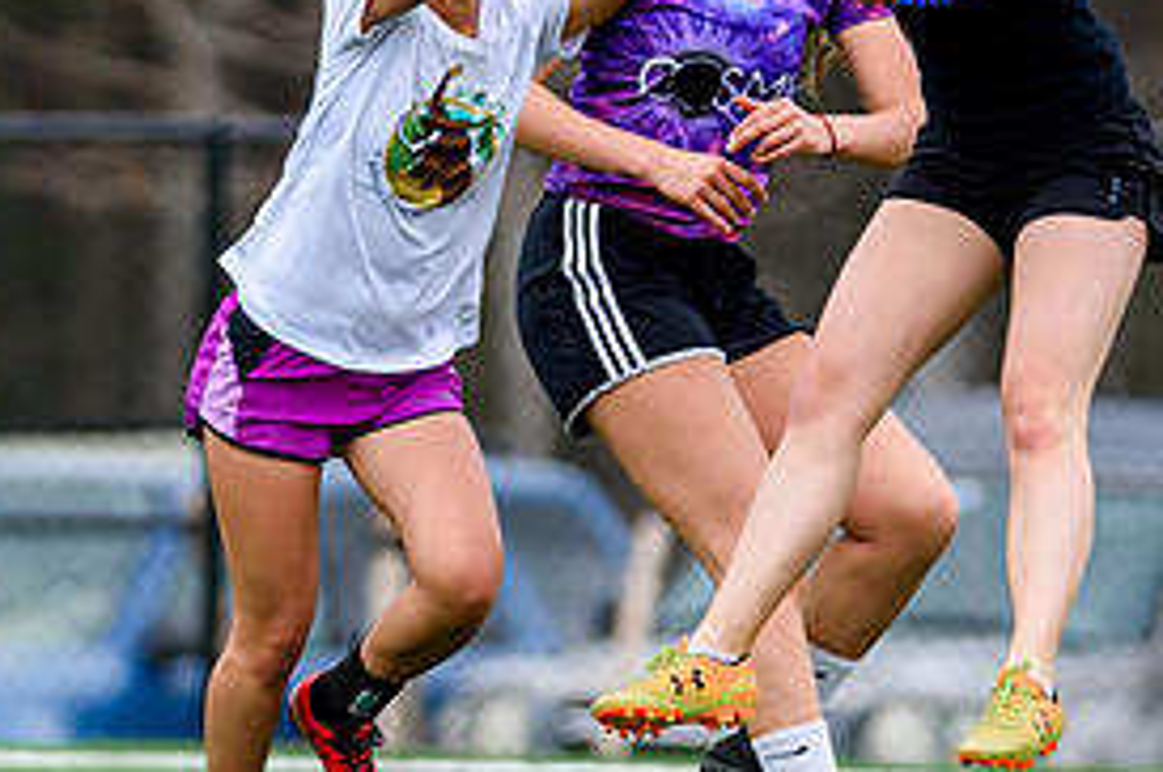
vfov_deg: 1.3
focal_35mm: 1092
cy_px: 197
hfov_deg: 1.9
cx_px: 881
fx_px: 35235
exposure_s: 1/1600
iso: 200
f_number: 3.2
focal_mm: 300
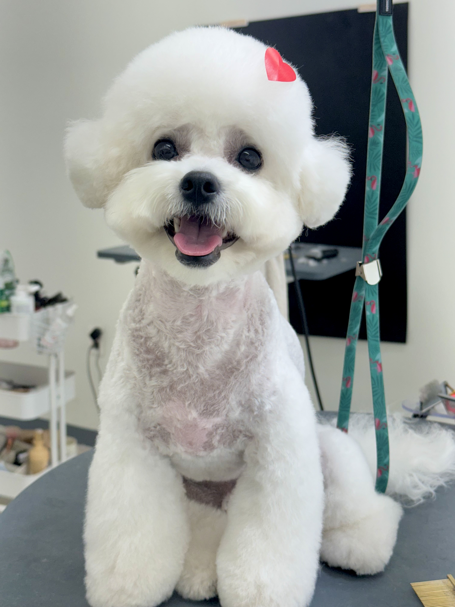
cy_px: 304
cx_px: 228
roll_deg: -1.4
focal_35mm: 48
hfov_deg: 30.3
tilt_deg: -14.1
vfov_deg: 39.7
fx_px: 841
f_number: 1.78
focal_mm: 6.76
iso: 64
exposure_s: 1/254
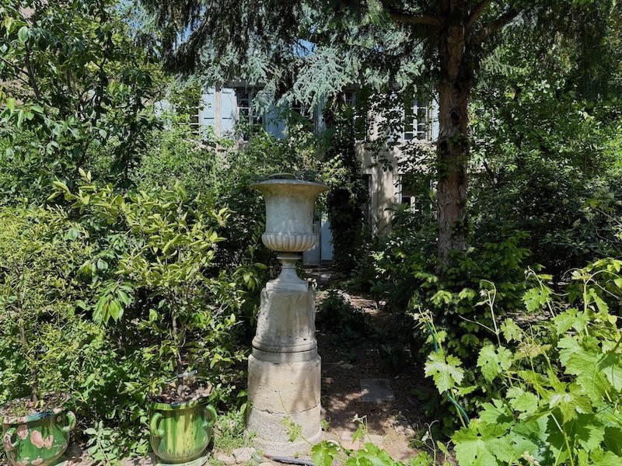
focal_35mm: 24
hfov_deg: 71.6
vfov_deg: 56.8
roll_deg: +0.5
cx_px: 311
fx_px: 431
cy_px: 233
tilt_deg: -1.4
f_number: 1.78
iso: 100
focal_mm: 6.76
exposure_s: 1/1106
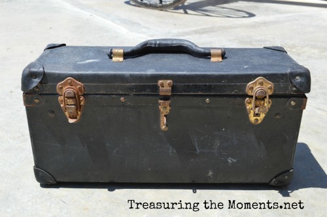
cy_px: 108
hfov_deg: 46.5
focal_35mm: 42
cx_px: 164
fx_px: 381
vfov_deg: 31.8
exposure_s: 1/160
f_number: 6.3
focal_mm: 28
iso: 100
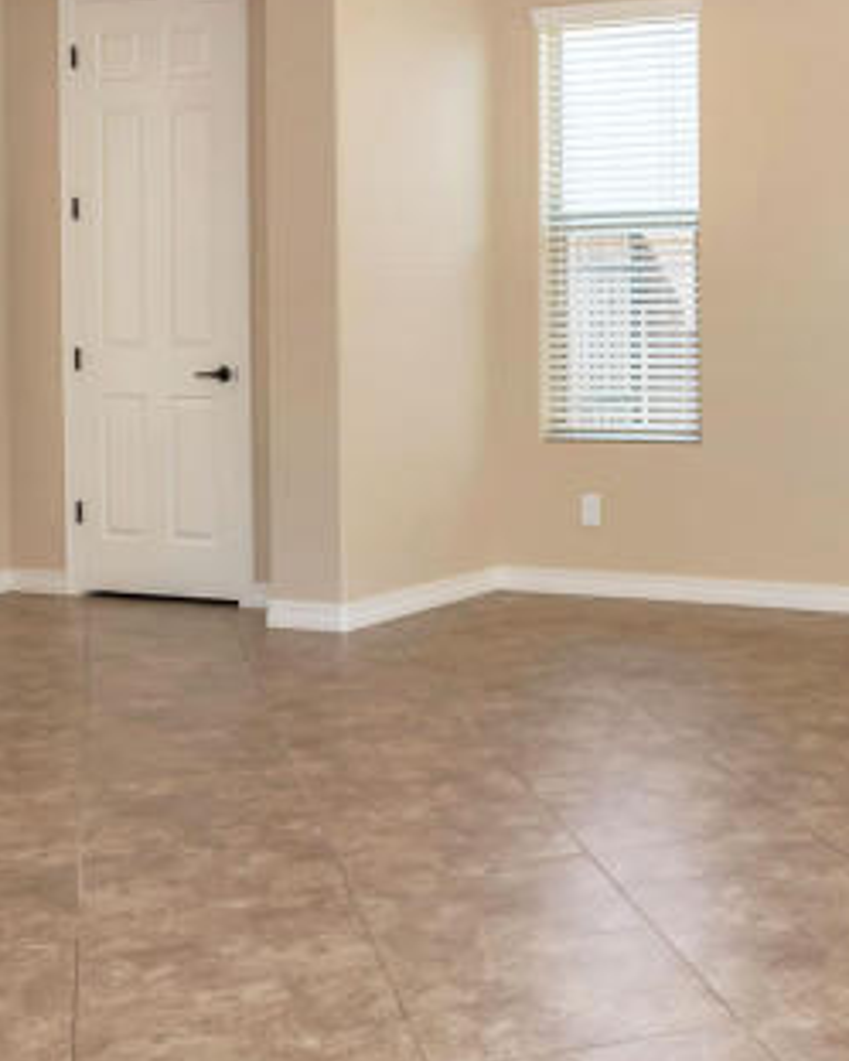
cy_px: 387
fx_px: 1632
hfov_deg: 27.6
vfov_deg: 35.8
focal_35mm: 52
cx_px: 835
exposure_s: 1/60
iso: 640
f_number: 5.6
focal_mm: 15
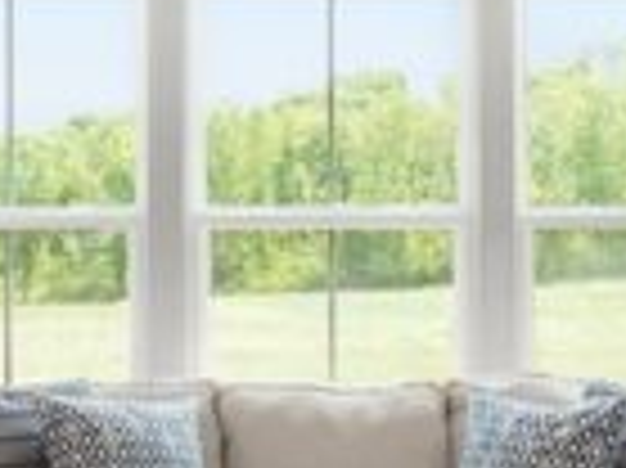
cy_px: 281
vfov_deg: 17.7
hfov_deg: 23.6
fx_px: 1500
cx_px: 315
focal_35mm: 83
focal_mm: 10
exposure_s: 1/5
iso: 400
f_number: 8
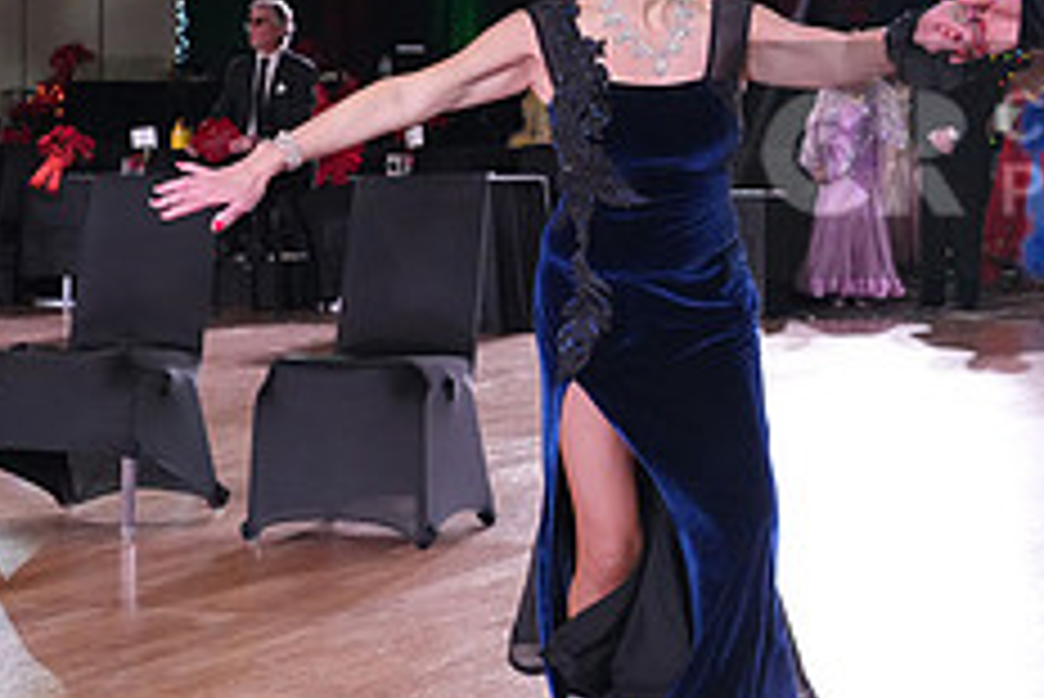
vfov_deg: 14.4
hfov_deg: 20.2
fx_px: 2757
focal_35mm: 95
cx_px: 1215
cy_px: 160
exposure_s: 1/320
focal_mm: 38
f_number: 5.6
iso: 5000
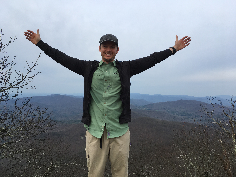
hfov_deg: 61.7
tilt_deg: -0.5
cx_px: 118
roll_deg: -1.7
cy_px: 88
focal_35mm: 29
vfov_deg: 48.2
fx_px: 198
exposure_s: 1/320
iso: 25
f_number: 2.2
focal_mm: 4.15
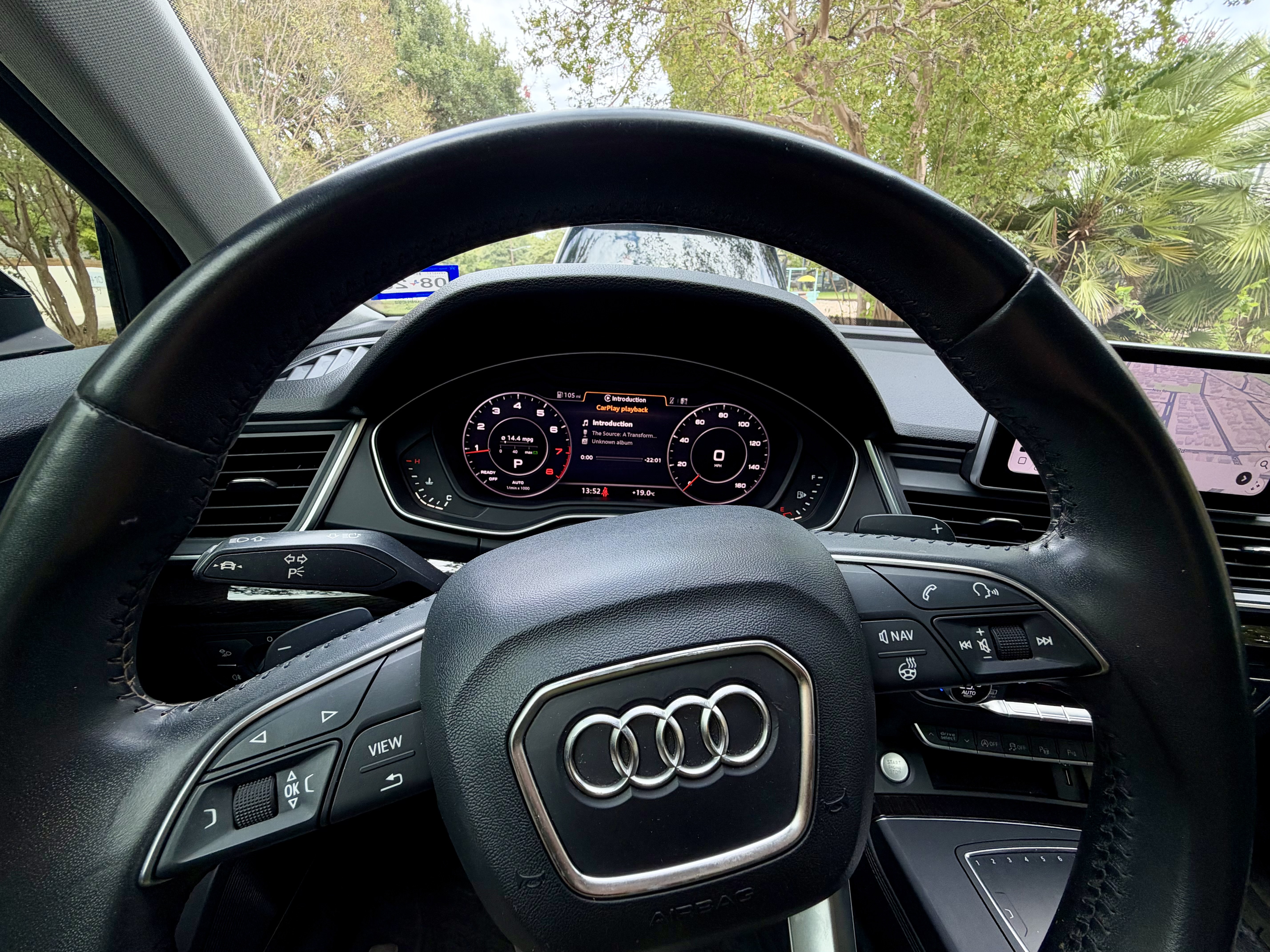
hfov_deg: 102.1
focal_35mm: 14
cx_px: 635
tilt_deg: -18.5
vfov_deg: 85.7
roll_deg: +0.8
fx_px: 514
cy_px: 476
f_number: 2.2
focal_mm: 2.22
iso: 64
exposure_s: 1/121
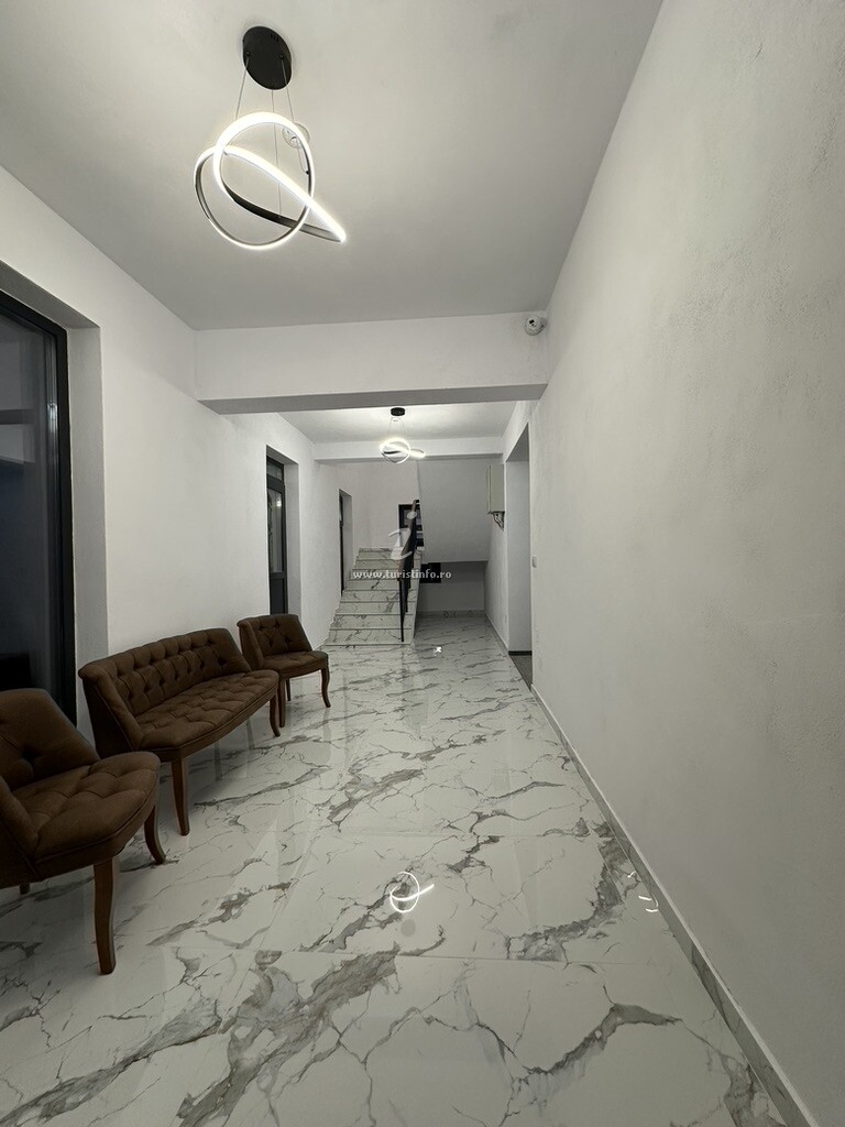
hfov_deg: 85.7
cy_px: 564
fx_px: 456
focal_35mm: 14
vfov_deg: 102.1
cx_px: 422
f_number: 2.2
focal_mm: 2.22
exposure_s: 1/100
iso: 160
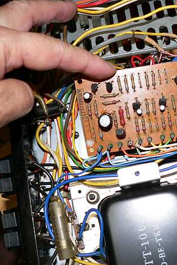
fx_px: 376
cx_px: 177
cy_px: 135
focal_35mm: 51
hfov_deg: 25.2
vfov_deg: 38.9
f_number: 2.8
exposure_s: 1/50
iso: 100
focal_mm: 6
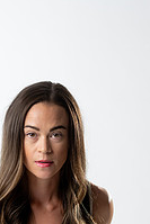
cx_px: 33
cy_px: 241
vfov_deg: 10.6
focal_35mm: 192
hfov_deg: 7.2
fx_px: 1198
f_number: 3.5
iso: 400
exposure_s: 1/125
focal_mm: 85
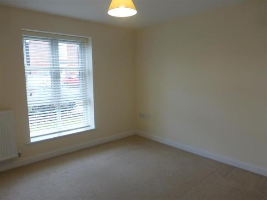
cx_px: 134
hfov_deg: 69.4
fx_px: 193
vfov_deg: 54.9
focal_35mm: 25
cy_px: 100
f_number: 3.3
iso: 320
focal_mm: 4.3
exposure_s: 1/125
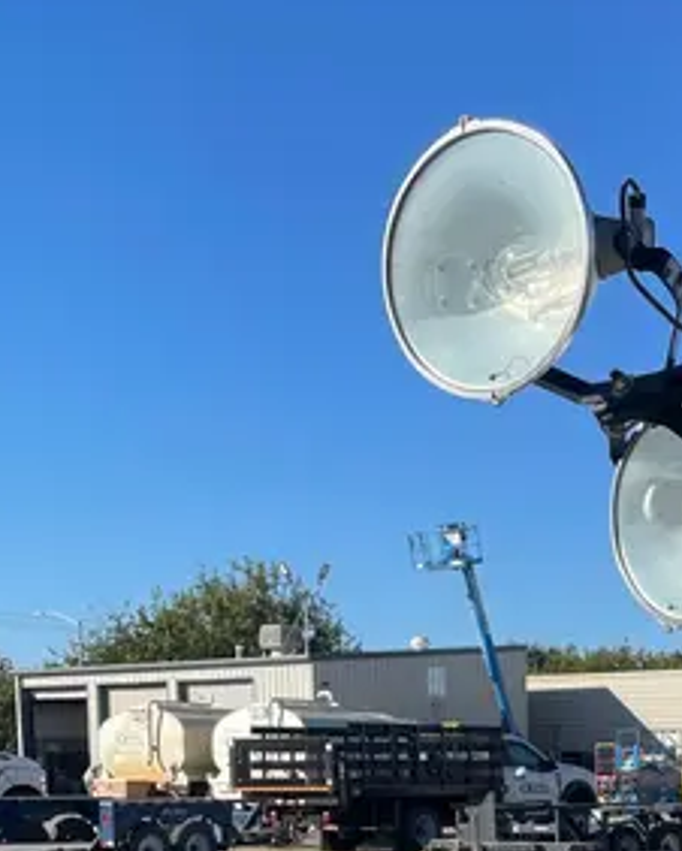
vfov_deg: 26.7
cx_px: 679
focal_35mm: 66
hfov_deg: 22.3
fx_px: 1663
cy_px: 907
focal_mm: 4.2
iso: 32
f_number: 1.6
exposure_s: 1/3610
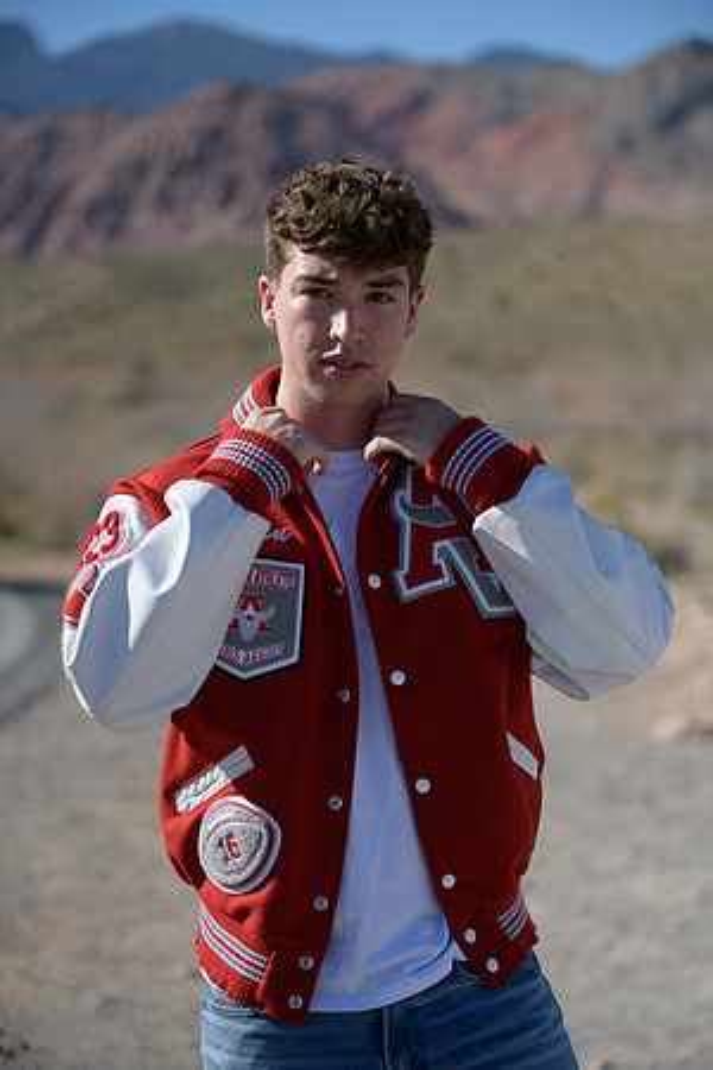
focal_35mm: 75
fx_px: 2228
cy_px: 535
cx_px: 356
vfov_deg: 27.0
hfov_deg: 18.2
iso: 200
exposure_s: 1/5000
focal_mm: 75
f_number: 2.8
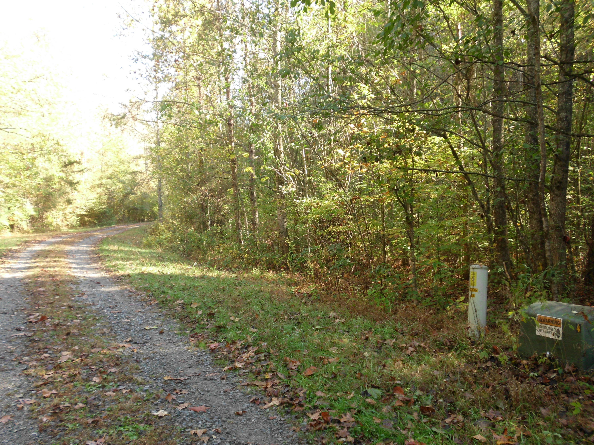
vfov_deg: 39.7
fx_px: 618
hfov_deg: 51.4
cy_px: 222
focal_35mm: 36
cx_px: 297
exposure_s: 1/60
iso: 100
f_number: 3.2
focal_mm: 6.57
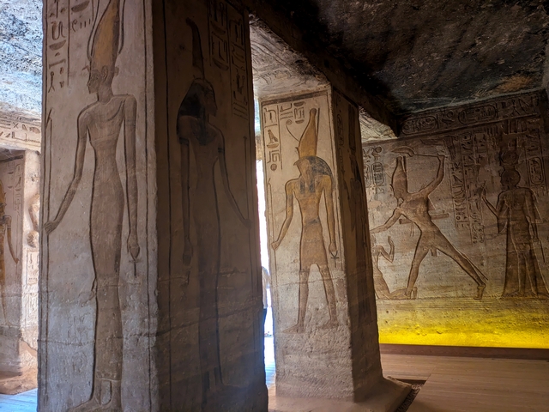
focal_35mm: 25
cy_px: 206
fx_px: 396
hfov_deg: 69.4
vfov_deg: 54.9
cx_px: 274
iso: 167
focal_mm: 5.43
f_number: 1.89
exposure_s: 1/25
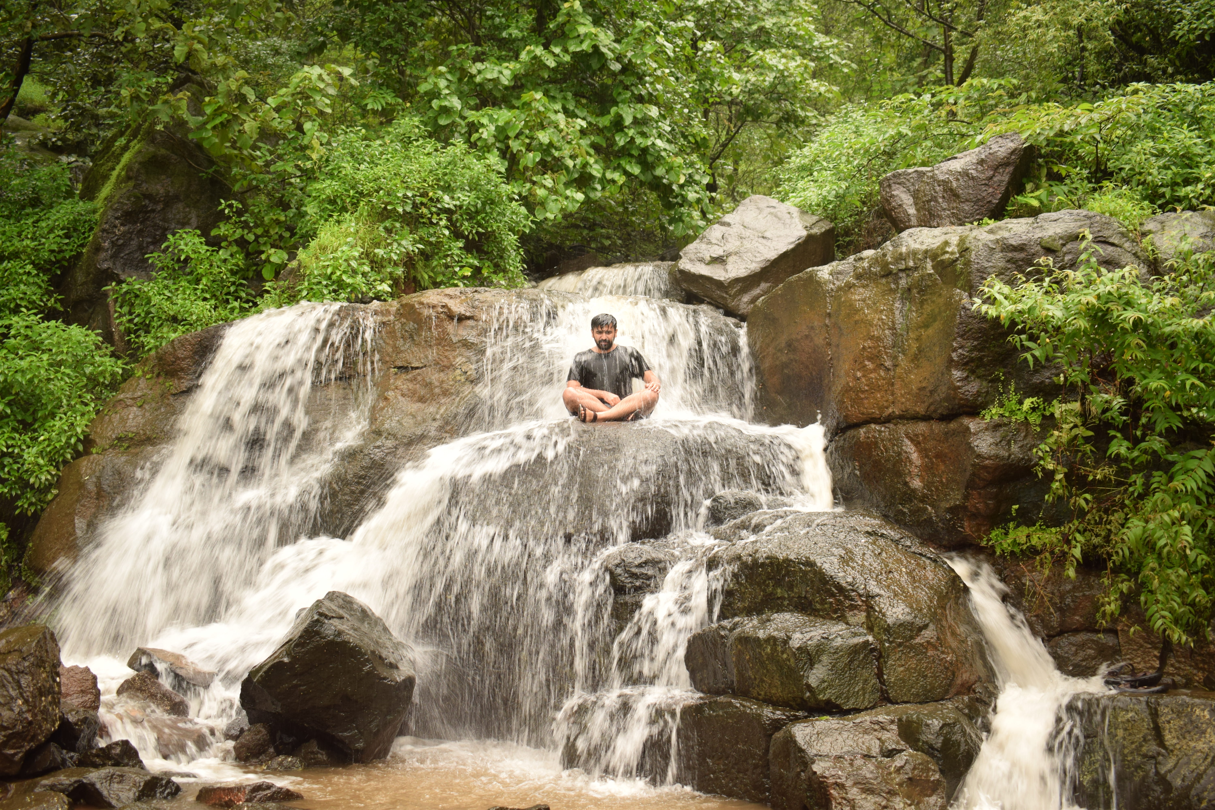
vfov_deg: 38.4
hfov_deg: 55.1
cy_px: 405
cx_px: 608
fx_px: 1164
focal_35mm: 34
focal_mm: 23
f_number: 4.5
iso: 250
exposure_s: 1/40
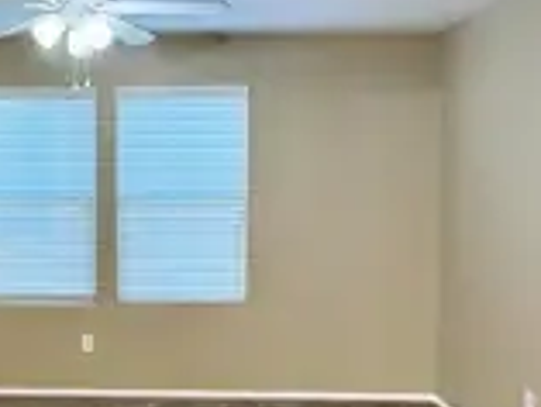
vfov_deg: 24.0
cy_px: 231
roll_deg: +0.9
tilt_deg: -2.9
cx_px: 148
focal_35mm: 61
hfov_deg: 31.2
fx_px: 954
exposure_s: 1/60
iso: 250
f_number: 1.78
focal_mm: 6.76
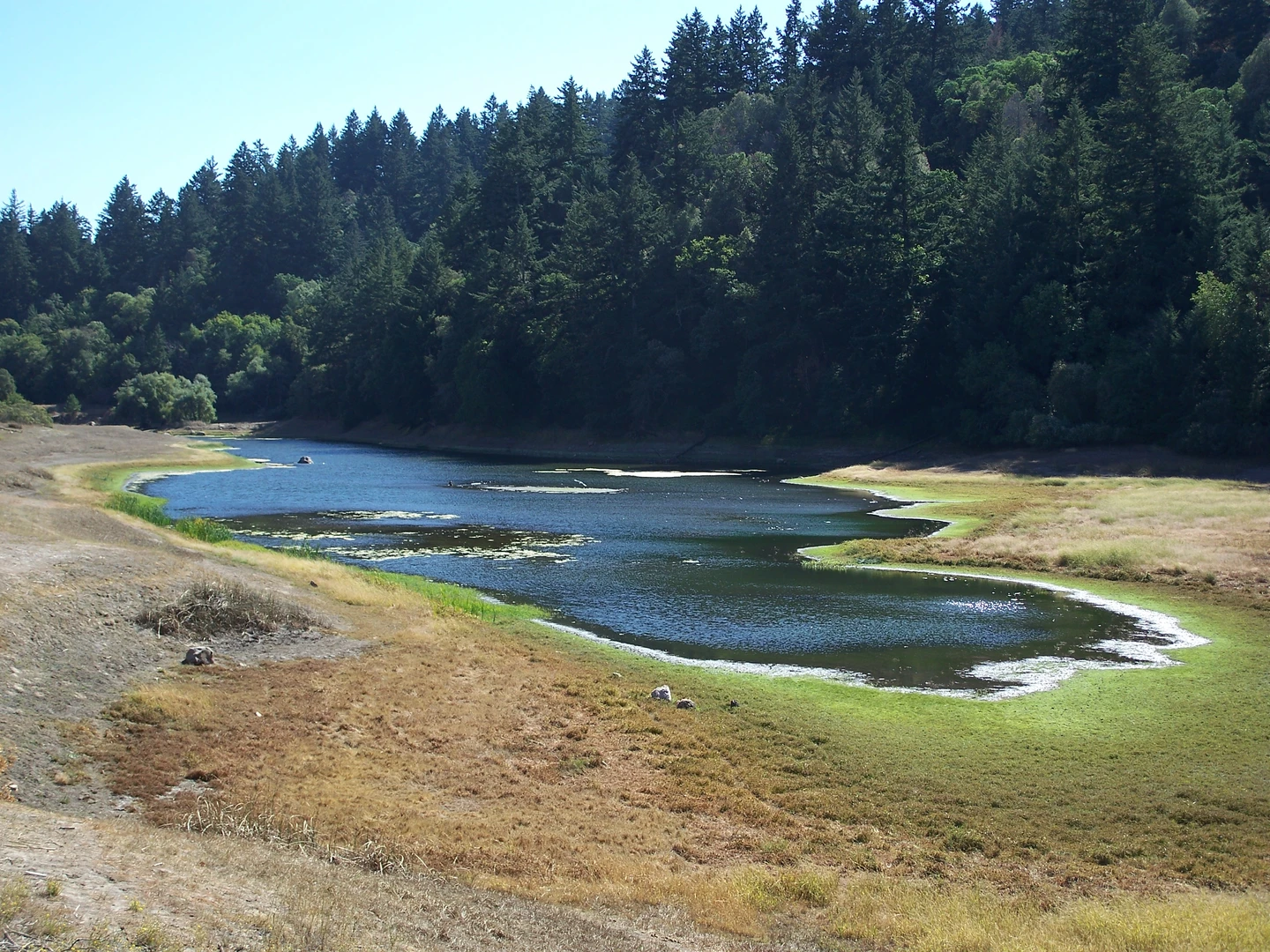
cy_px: 476
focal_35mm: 51
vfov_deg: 28.6
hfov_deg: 37.5
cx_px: 635
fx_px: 1871
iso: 64
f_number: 3.2
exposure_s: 1/400
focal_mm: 10.7
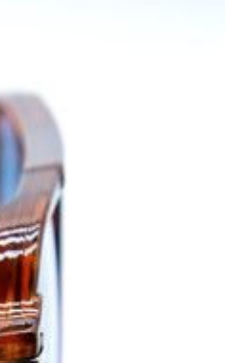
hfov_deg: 4.2
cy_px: 352
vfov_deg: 7.0
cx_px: -505
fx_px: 2967
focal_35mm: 301
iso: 160
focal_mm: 37.4
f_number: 5.6
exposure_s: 1/125
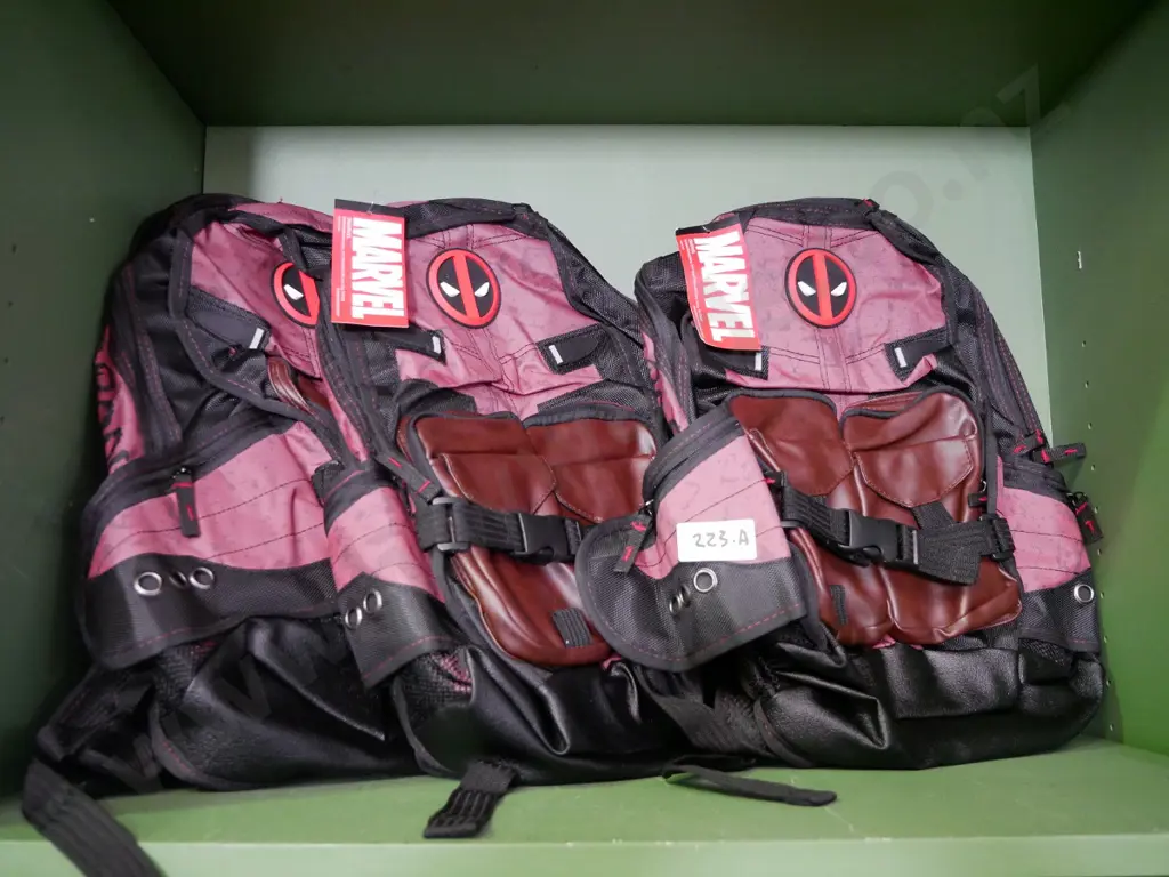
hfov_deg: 54.0
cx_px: 584
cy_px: 438
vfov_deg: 41.8
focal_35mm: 34
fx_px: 1148
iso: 3200
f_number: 3.8
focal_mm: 17
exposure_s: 1/40
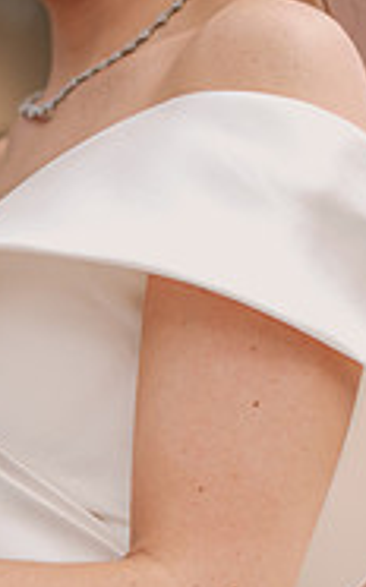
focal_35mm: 159
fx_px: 2541
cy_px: 582
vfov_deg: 13.0
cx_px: -211
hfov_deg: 8.0
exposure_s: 1/1600
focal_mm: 50
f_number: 2
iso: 160
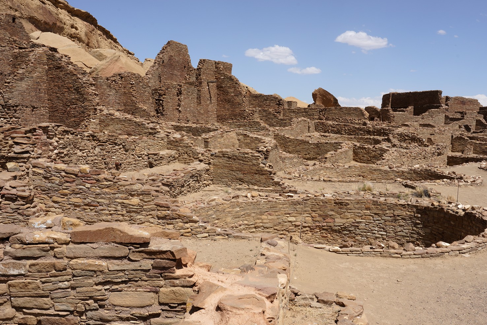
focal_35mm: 38
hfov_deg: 50.7
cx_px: 251
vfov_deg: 35.0
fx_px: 514
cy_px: 185
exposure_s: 1/100
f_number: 18
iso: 100
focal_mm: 28
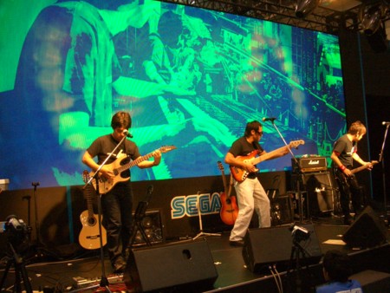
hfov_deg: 52.6
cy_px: 146
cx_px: 195
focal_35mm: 35
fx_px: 395
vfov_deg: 40.7
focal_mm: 5.8
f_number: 2.6
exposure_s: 1/100
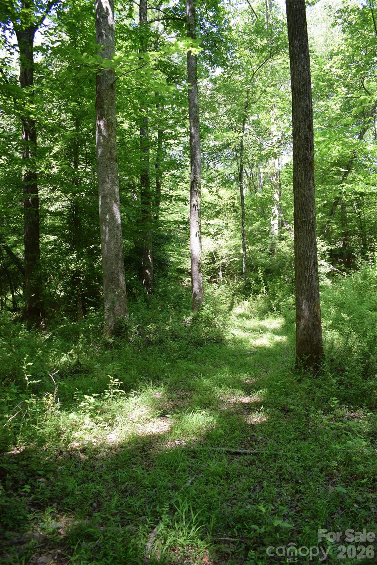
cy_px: 282
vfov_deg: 67.4
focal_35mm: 27
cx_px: 188
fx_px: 424
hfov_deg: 47.9
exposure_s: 1/125
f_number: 5.6
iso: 400
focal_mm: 18
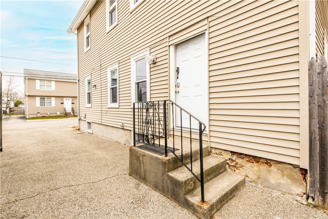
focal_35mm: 17
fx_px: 155
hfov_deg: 93.3
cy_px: 110
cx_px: 164
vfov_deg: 70.4
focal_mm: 17
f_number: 20
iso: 400
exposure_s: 1/60
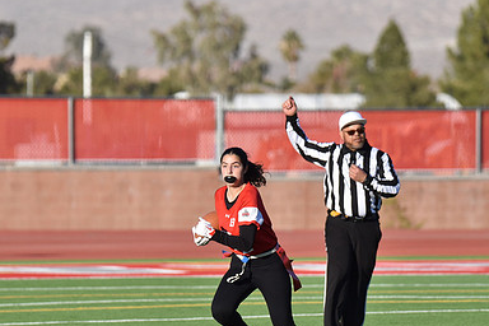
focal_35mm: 483
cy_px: 202
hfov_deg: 4.3
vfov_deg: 2.8
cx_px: 257
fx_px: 6560
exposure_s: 1/4000
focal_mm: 320
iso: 900
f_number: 5.6
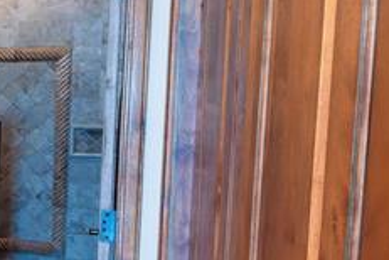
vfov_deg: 21.9
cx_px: -182
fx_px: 670
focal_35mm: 62
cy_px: 164
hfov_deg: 25.2
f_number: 4
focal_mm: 14
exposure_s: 1/90
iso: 800
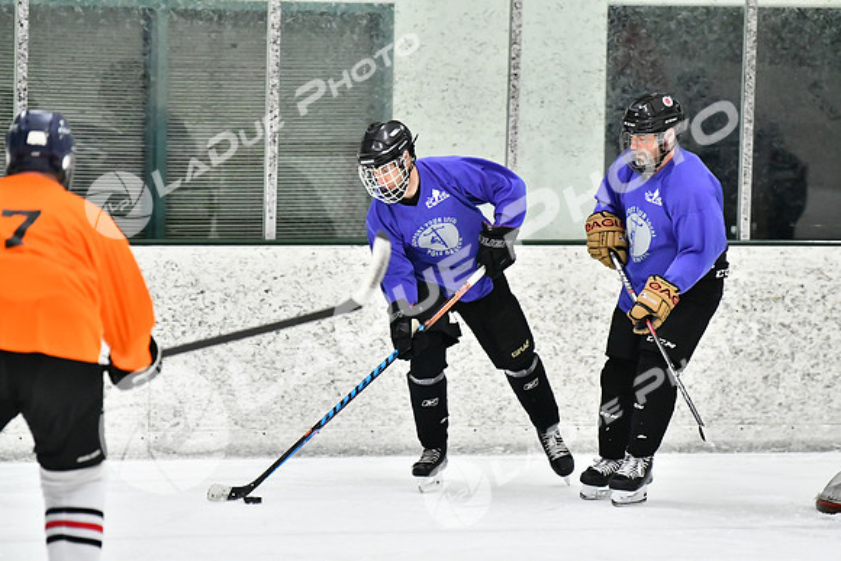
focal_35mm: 262
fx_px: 6133
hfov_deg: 7.8
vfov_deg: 5.2
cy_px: 280
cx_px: 420
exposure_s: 1/1600
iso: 6400
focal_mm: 175
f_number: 2.8
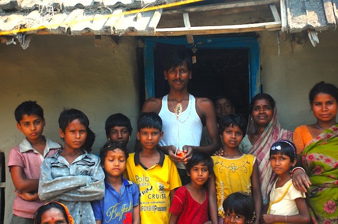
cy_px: 112
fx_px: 535
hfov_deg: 35.1
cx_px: 169
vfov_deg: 23.7
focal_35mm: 57
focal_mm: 38
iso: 200
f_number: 4.5
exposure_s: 1/125
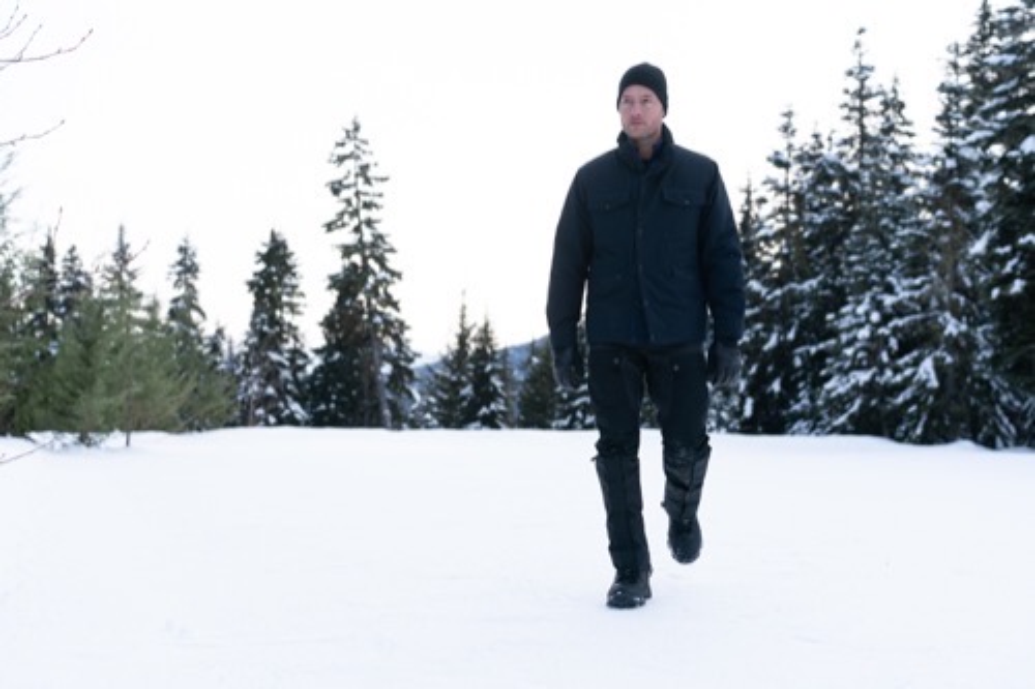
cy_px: 344
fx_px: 1236
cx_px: 518
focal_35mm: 43
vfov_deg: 31.2
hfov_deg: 45.4
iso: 250
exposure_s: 1/400
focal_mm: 43
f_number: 3.2
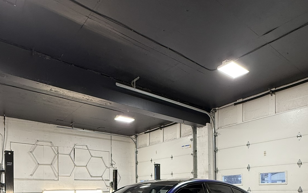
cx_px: 129
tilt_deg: +1.6
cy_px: 190
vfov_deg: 40.7
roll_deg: +1.2
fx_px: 227
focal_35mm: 27
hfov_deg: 67.9
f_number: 2.2
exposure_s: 1/100
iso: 200
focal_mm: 2.22
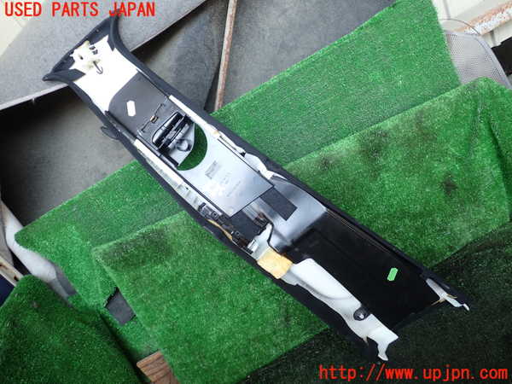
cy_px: 192
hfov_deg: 60.0
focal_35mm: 30
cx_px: 256
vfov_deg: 46.8
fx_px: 444
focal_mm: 5.4
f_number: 2.3
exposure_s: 1/80
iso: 100
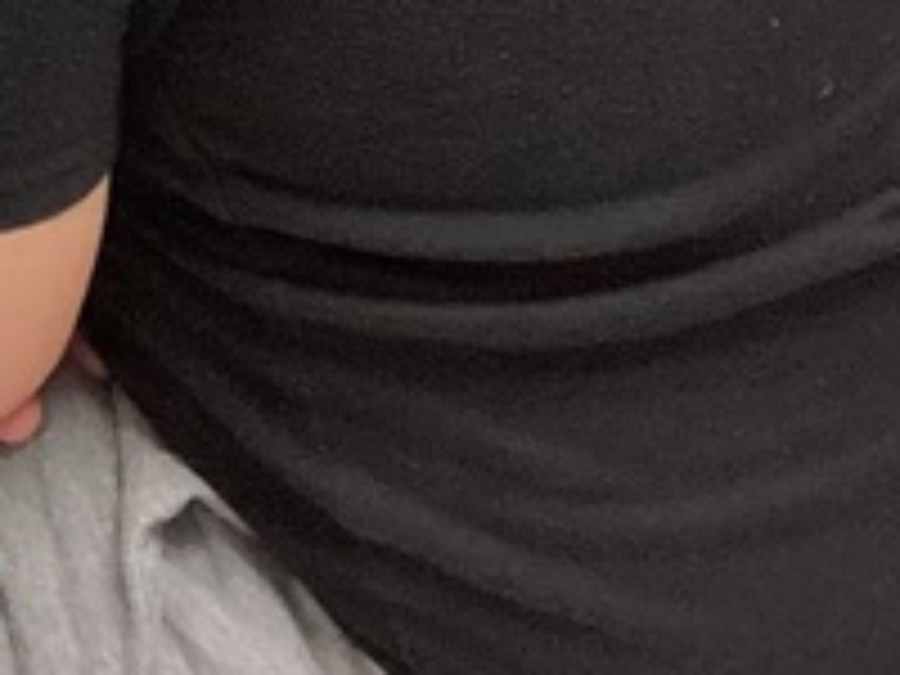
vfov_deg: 8.4
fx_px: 4134
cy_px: -1044
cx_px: -878
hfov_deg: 11.3
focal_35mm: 159
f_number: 2.4
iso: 250
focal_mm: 3.3
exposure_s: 1/60
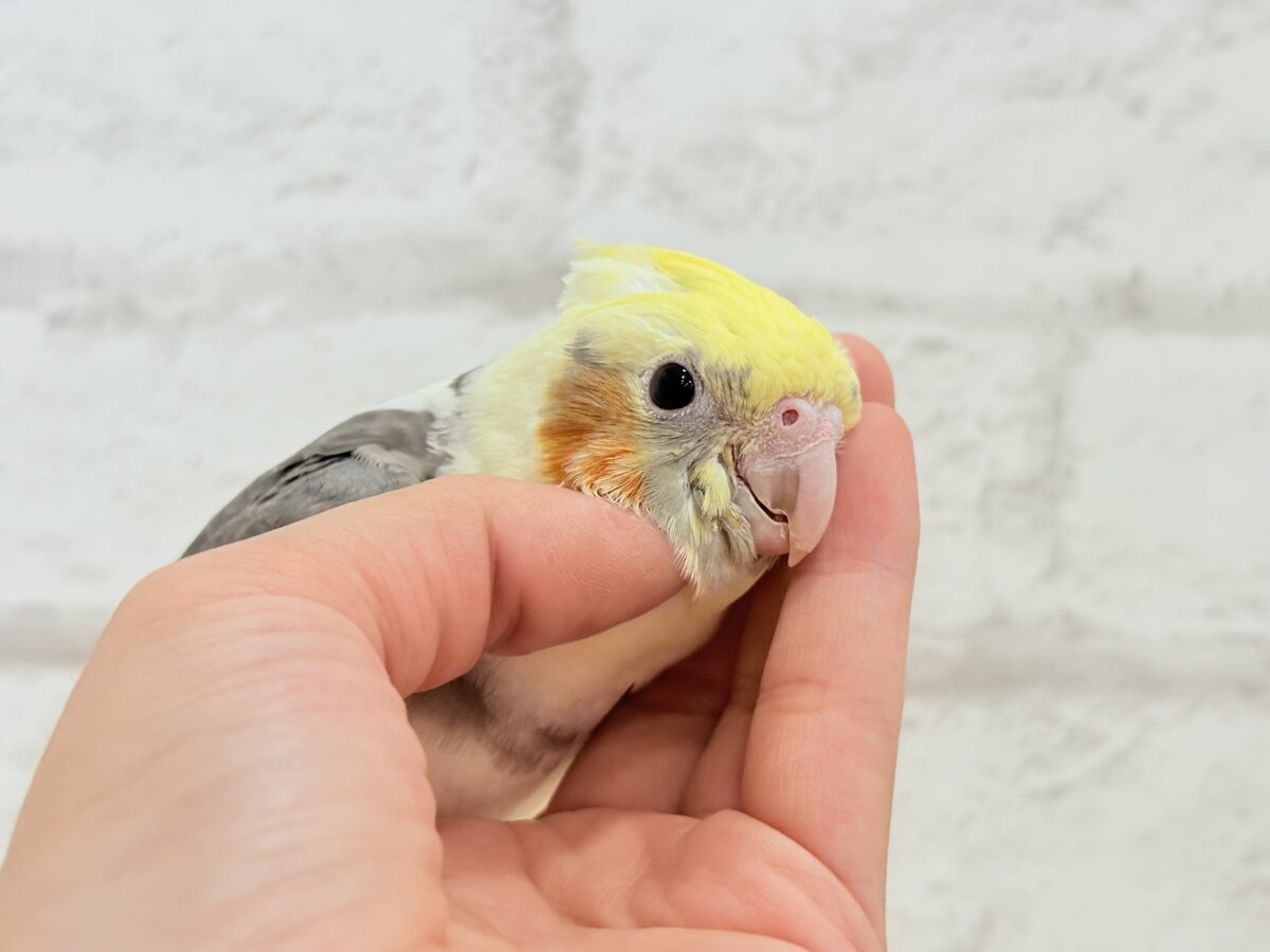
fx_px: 1908
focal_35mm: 52
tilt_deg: +0.8
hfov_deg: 36.8
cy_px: 476
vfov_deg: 28.0
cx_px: 635
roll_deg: -0.7
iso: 64
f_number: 1.6
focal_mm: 5.96
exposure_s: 1/100
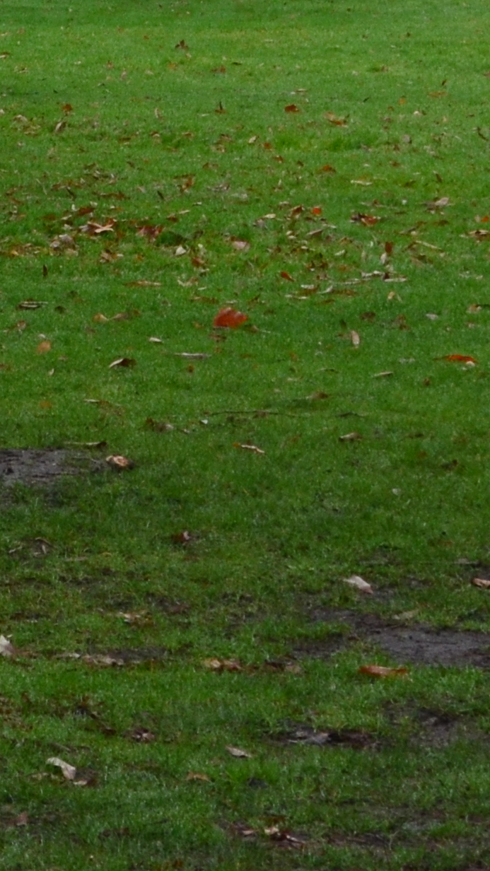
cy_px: -160
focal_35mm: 301
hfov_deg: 4.0
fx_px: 6953
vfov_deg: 7.1
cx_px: 749
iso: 360
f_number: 10
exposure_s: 1/60
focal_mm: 48
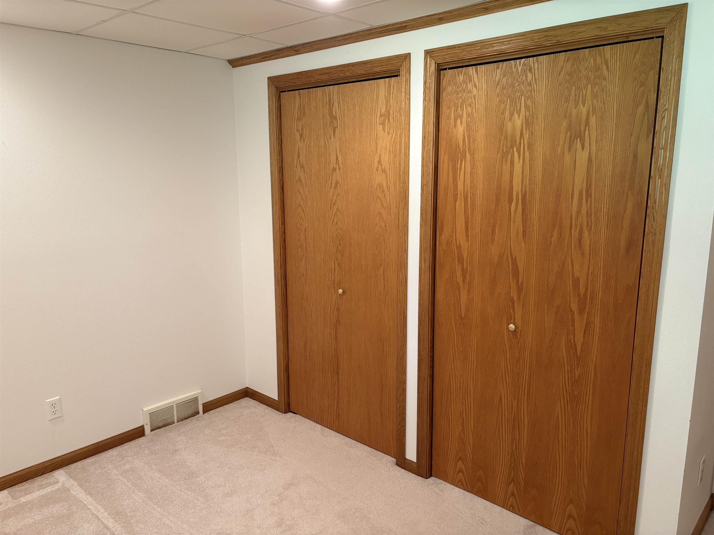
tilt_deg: -8.7
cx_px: 357
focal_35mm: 26
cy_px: 268
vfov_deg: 53.1
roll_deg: +0.5
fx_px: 536
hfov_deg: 67.3
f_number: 1.6
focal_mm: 5.96
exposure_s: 1/60
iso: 200
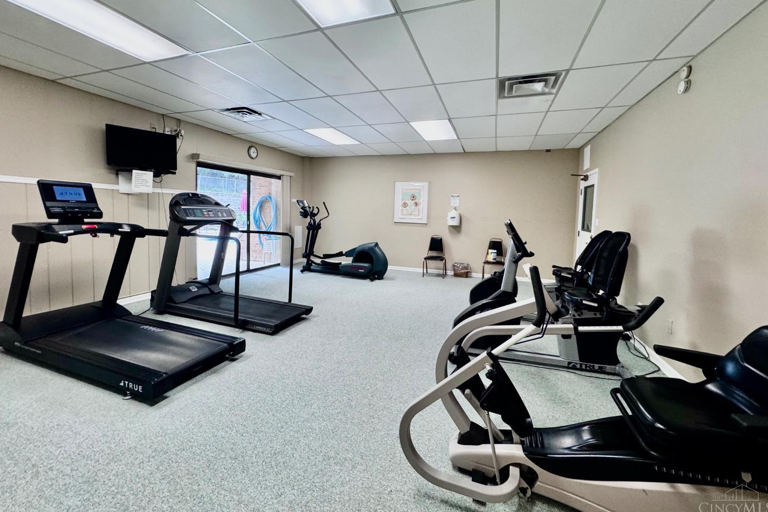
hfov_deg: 100.4
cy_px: 230
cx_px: 384
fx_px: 320
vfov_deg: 77.1
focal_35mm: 15
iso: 160
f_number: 2.2
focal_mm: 2.22
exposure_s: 1/61
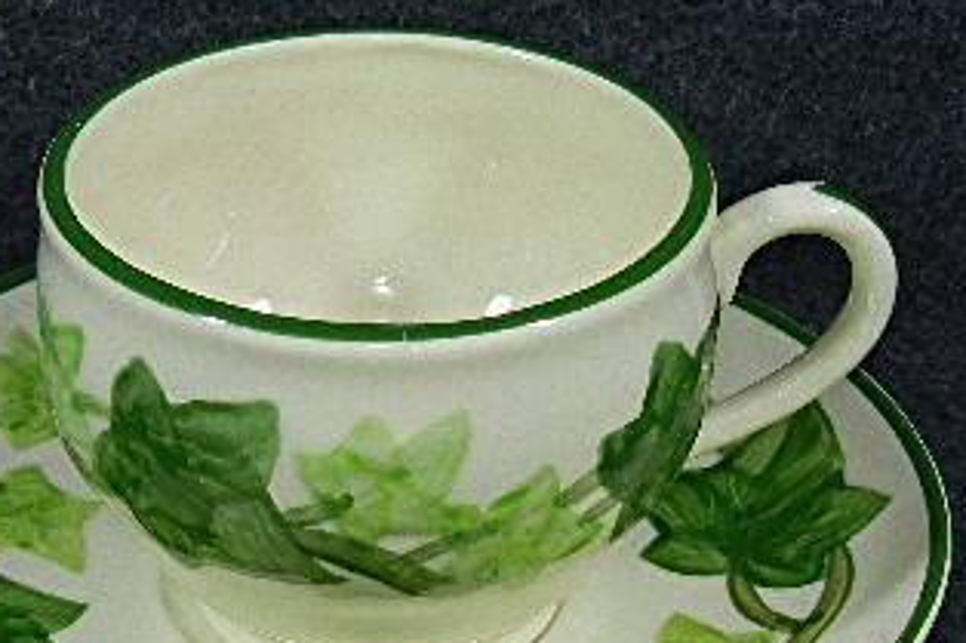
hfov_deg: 16.4
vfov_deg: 10.9
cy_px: 532
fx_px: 3352
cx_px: 403
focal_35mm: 125
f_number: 4
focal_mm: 10.6
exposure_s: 1/34.1
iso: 221
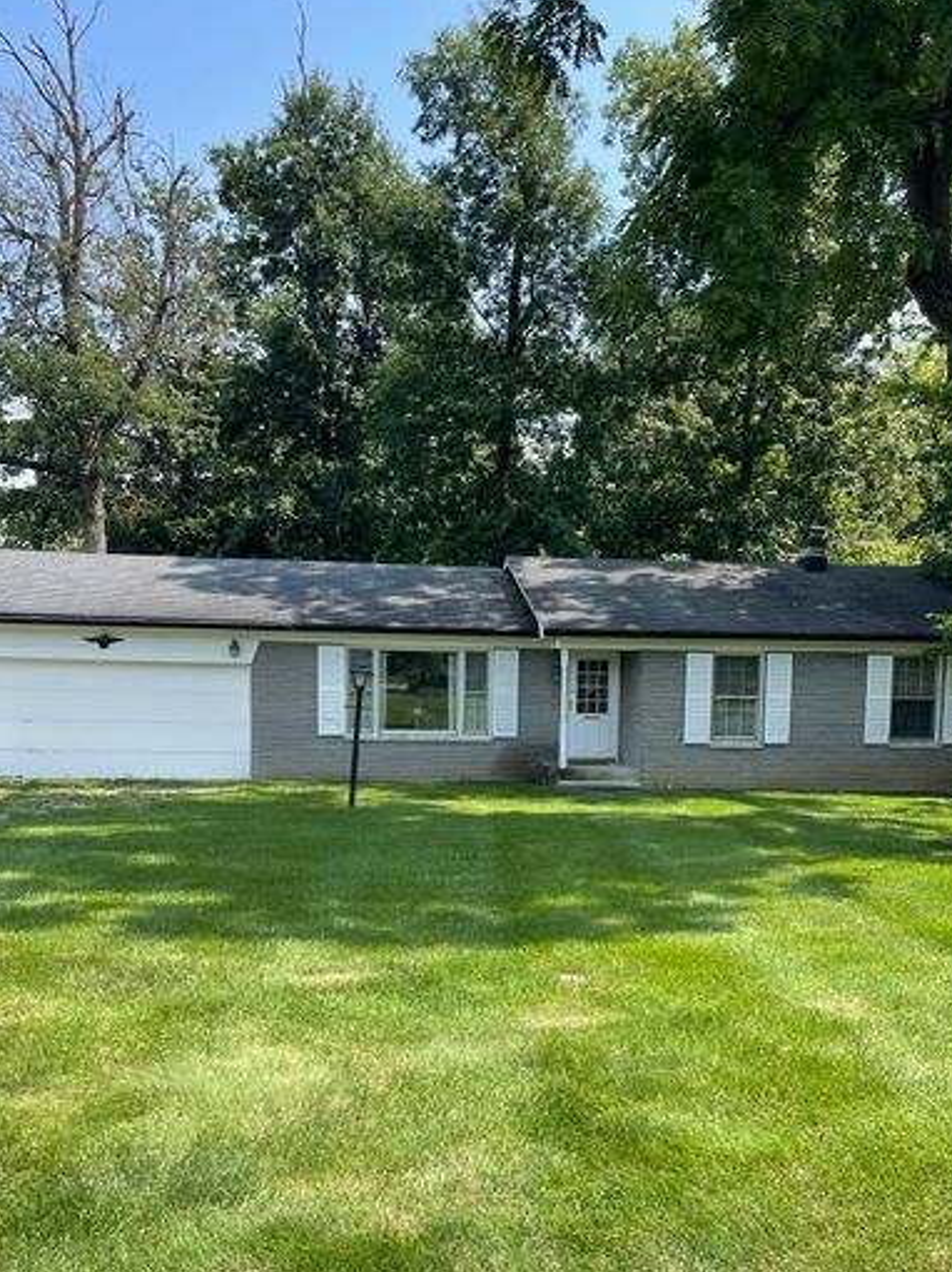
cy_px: 799
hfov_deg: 41.8
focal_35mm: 34
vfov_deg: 53.4
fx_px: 1248
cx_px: 496
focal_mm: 4.2
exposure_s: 1/1350
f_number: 1.6
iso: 32
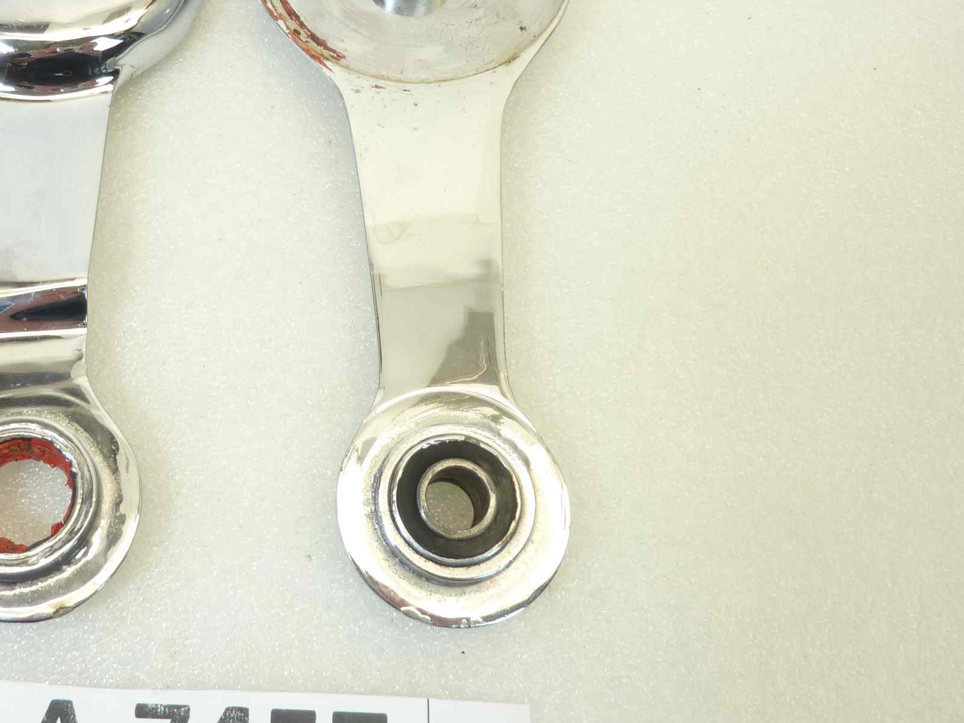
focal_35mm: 40
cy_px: 280
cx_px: 265
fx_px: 1114
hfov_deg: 45.5
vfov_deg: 35.8
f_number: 3.3
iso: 80
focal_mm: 4.1
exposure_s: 1/25
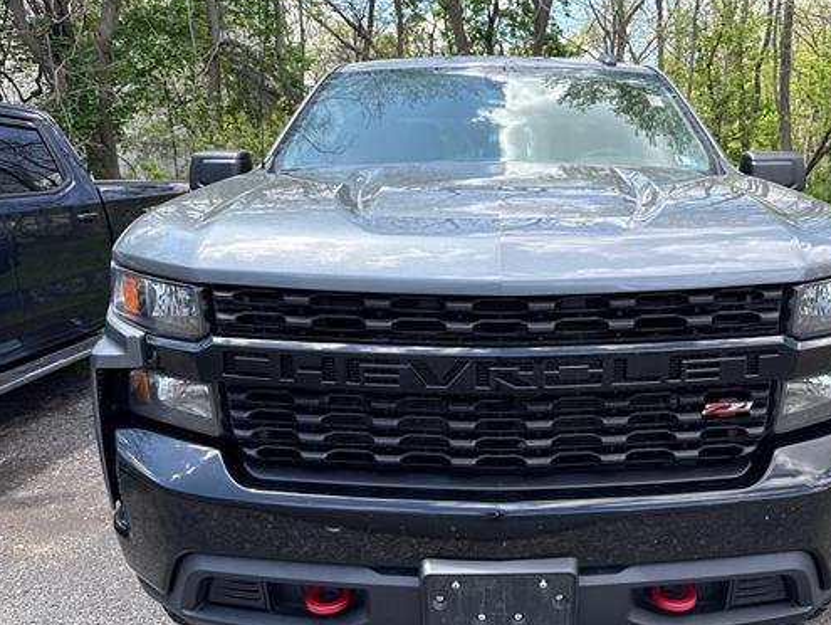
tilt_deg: -14.2
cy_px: 385
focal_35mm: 31
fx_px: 745
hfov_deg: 57.8
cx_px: 507
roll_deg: -0.1
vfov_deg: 45.2
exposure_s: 1/1230
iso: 100
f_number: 1.78
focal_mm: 6.76
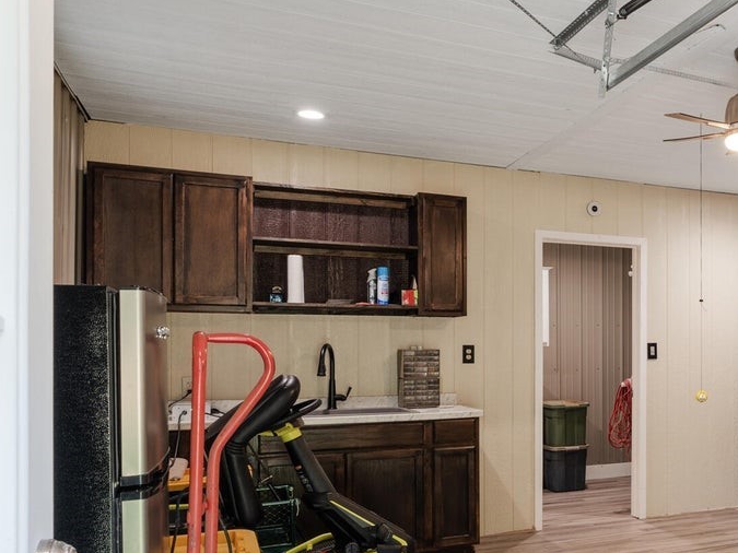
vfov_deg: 39.1
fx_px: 774
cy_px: 346
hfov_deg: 46.1
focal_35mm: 36
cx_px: 664
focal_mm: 16.6
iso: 200
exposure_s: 1/4
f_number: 9
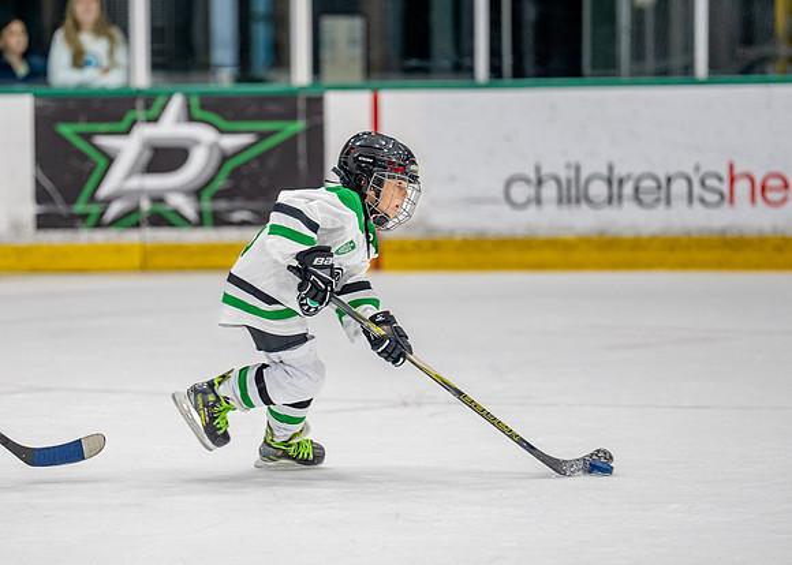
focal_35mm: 242
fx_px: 5436
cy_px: 260
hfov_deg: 8.3
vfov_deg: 6.0
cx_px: 266
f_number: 2.8
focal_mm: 168
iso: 1000
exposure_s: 1/1250
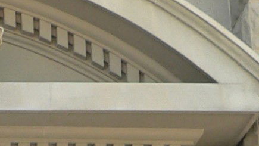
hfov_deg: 9.2
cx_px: -133
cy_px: 458
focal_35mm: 227
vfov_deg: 5.0
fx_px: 1559
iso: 80
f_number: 2.8
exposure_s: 1/60
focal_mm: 6
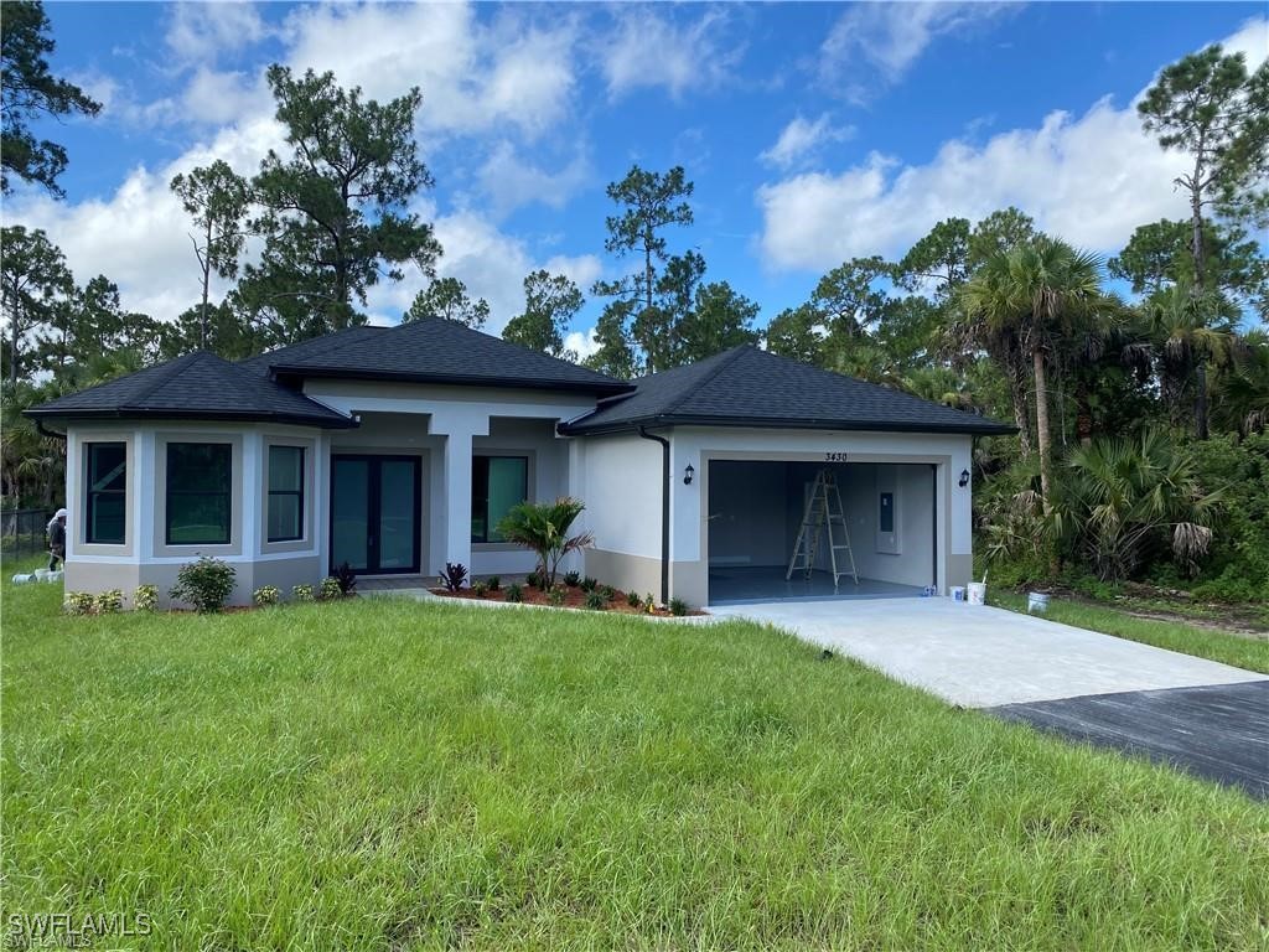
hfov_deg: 67.3
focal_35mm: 26
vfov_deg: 53.1
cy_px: 476
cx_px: 634
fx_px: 953
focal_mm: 4.25
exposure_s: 1/1543
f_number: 1.8
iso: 32
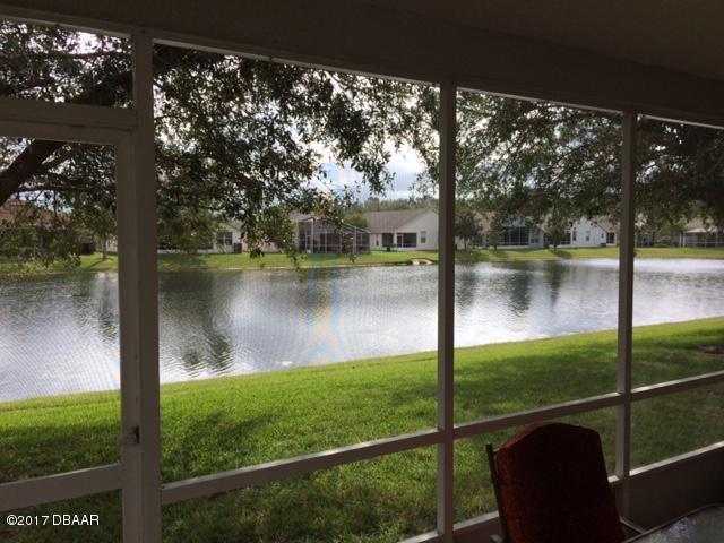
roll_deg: +0.0
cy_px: 272
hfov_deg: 61.7
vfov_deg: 48.2
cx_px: 362
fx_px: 607
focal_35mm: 29
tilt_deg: -4.2
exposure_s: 1/1282
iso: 32
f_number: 2.2
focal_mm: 4.15
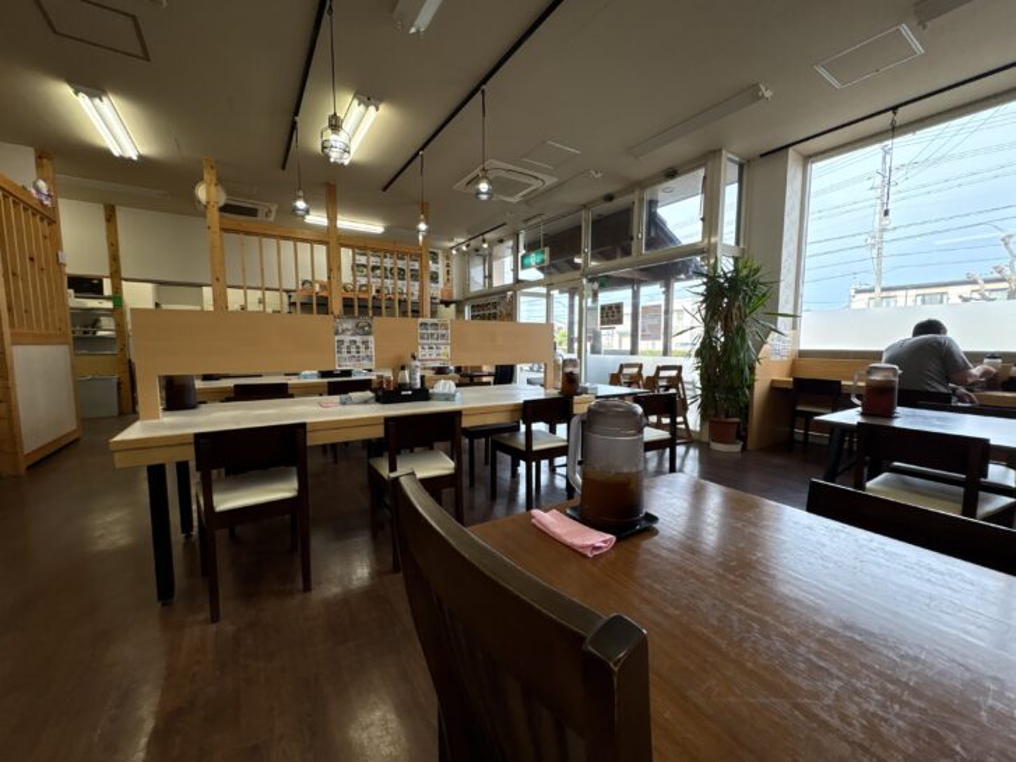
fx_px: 411
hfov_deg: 102.1
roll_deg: +0.5
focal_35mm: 14
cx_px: 508
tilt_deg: -6.1
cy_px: 381
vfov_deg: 85.7
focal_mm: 2.22
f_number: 2.2
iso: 125
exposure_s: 1/231
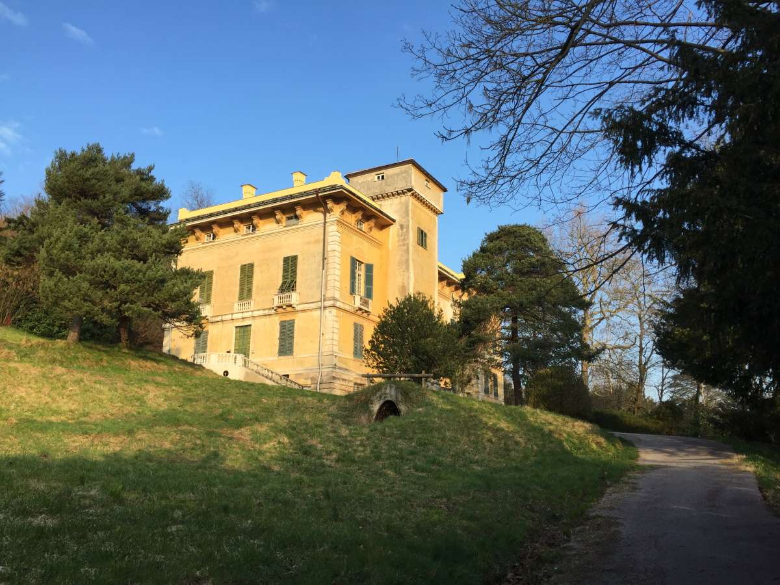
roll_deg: -0.6
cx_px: 390
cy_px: 292
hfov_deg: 61.7
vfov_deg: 48.2
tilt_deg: +15.2
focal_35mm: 29
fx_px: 653
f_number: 2.2
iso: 32
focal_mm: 4.15
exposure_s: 1/534
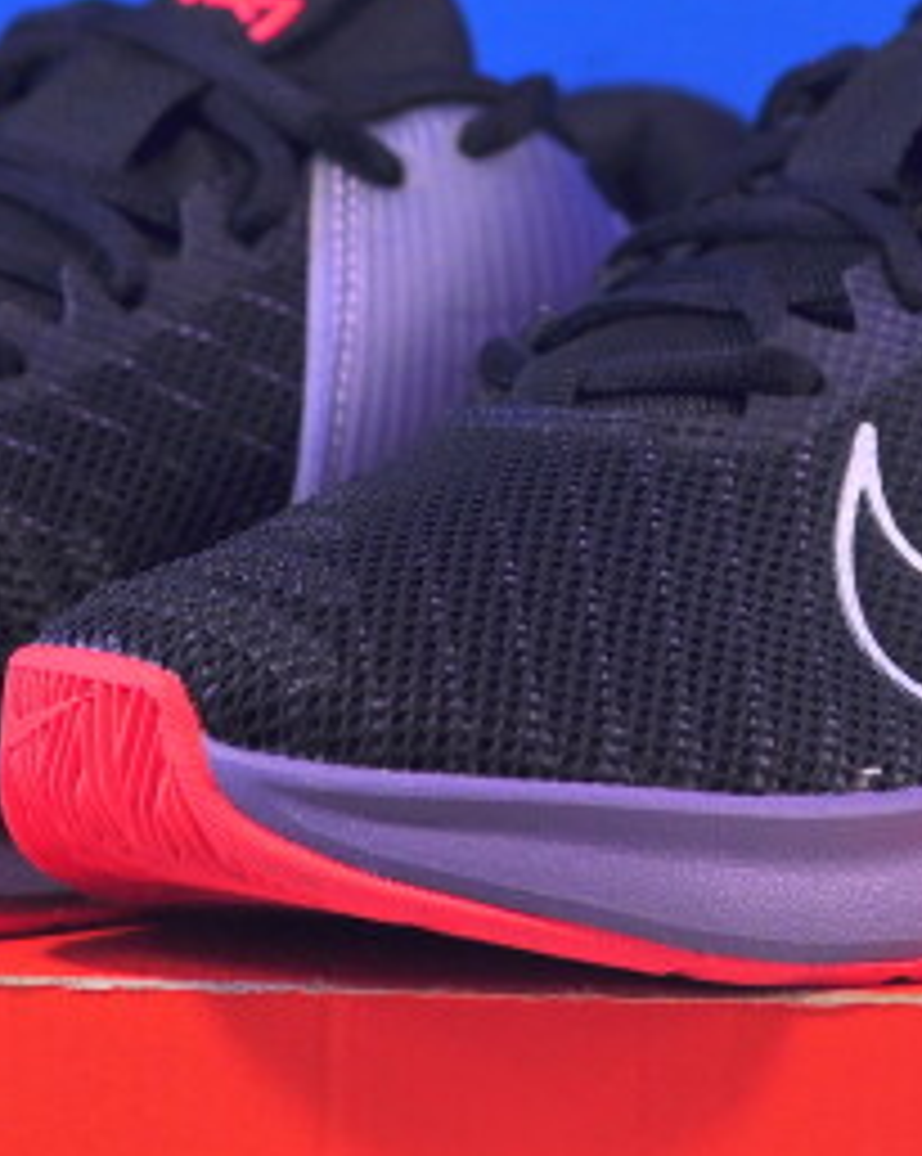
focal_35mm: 219
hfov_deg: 7.0
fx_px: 7483
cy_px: 20
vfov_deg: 8.8
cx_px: 522
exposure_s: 1/250
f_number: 3.2
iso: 250
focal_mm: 50
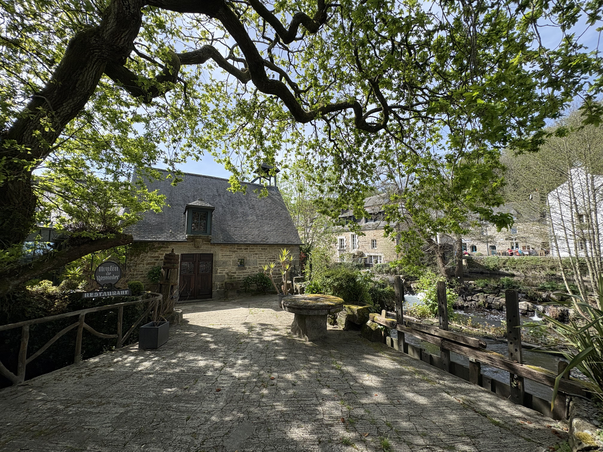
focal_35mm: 14
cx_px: 302
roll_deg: +0.2
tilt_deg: +7.1
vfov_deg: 85.7
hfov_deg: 102.1
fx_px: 244
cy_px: 226
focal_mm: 2.22
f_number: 2.2
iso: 50
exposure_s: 1/993
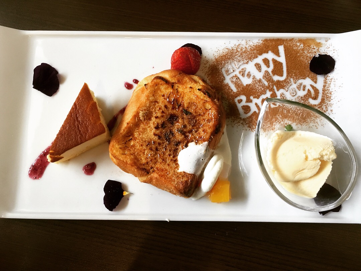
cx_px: 180
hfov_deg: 61.7
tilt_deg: -79.8
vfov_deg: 48.2
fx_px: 302
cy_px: 136
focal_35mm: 29
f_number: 2.2
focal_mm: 4.15
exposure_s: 1/30
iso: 100
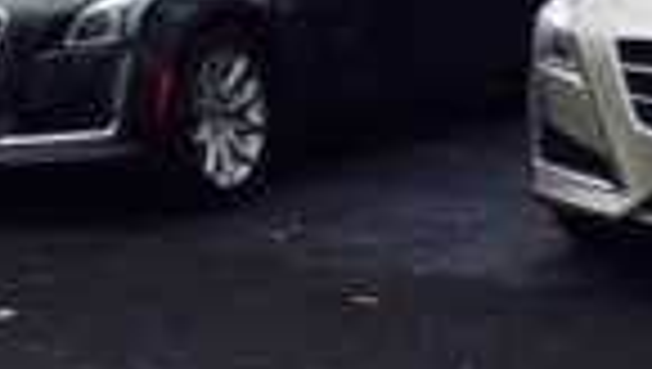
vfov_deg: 8.3
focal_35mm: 144
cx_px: -90
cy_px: -117
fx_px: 2493
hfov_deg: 14.5
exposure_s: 1/1642
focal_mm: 4.12
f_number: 2.2
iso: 32
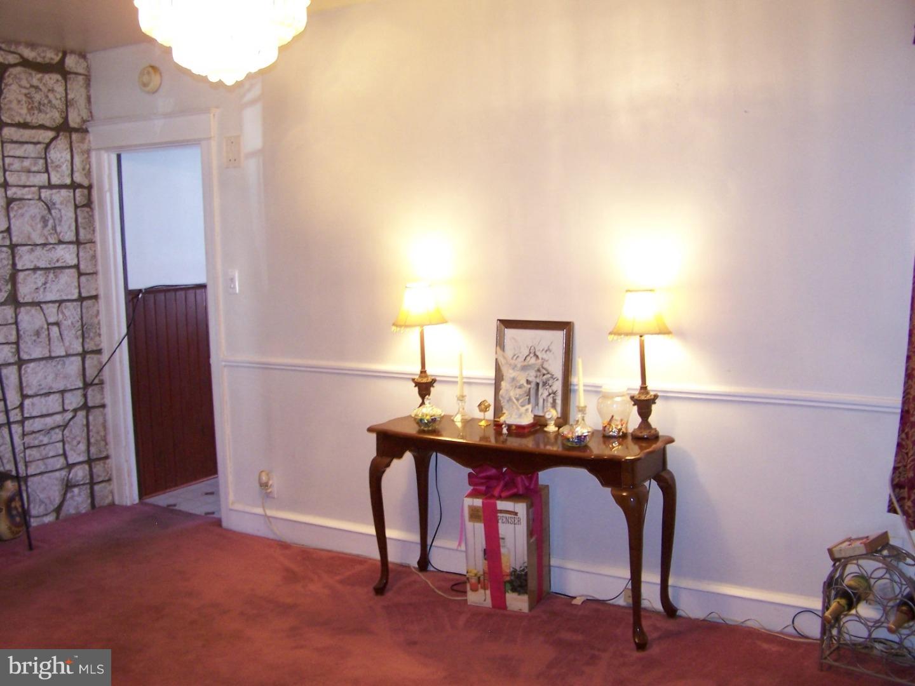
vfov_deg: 37.7
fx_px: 1004
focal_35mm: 38
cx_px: 458
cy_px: 343
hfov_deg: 49.0
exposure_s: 1/15
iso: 140
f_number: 2.8
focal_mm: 6.3
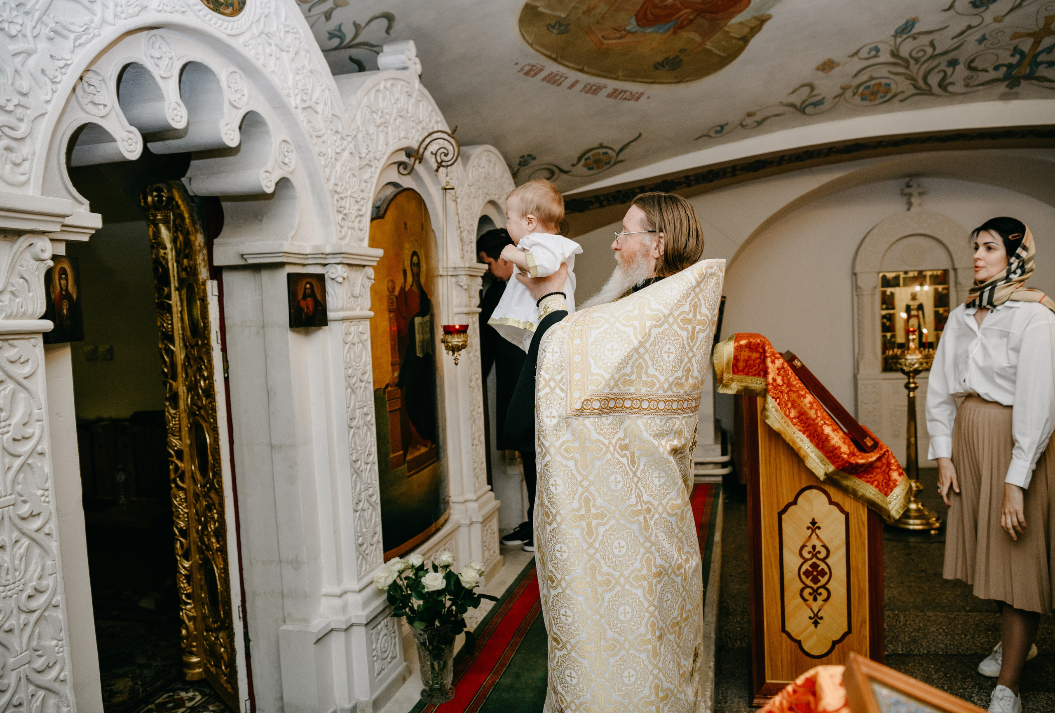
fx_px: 759
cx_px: 552
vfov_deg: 50.3
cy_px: 345
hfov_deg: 69.5
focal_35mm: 26
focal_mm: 24
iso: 500
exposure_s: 1/160
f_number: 3.5
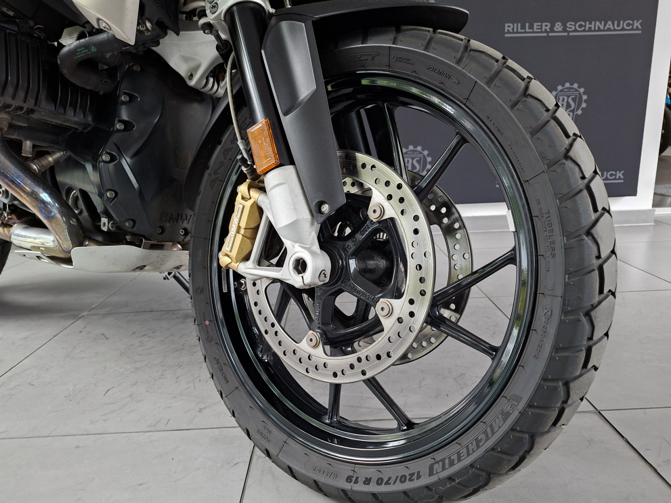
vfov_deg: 58.9
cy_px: 252
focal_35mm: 23
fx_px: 446
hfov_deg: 73.9
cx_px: 336
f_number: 1.8
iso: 250
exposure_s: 1/120
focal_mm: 5.54
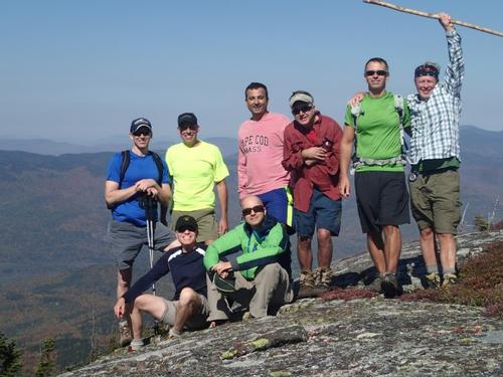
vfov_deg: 21.0
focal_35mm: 70
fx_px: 1017
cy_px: 188
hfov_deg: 27.8
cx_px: 252
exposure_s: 1/800
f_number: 5.6
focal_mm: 12.6
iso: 100
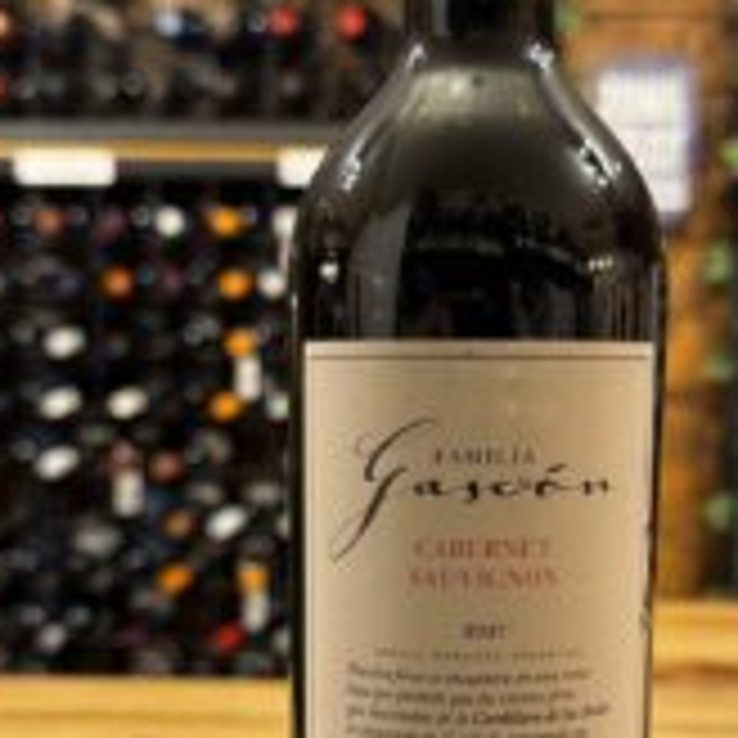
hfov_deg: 30.5
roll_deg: -0.7
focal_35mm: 56
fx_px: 1351
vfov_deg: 30.2
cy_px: 536
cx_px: 446
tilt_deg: -5.3
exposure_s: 1/50
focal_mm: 6.76
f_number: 1.78
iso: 250
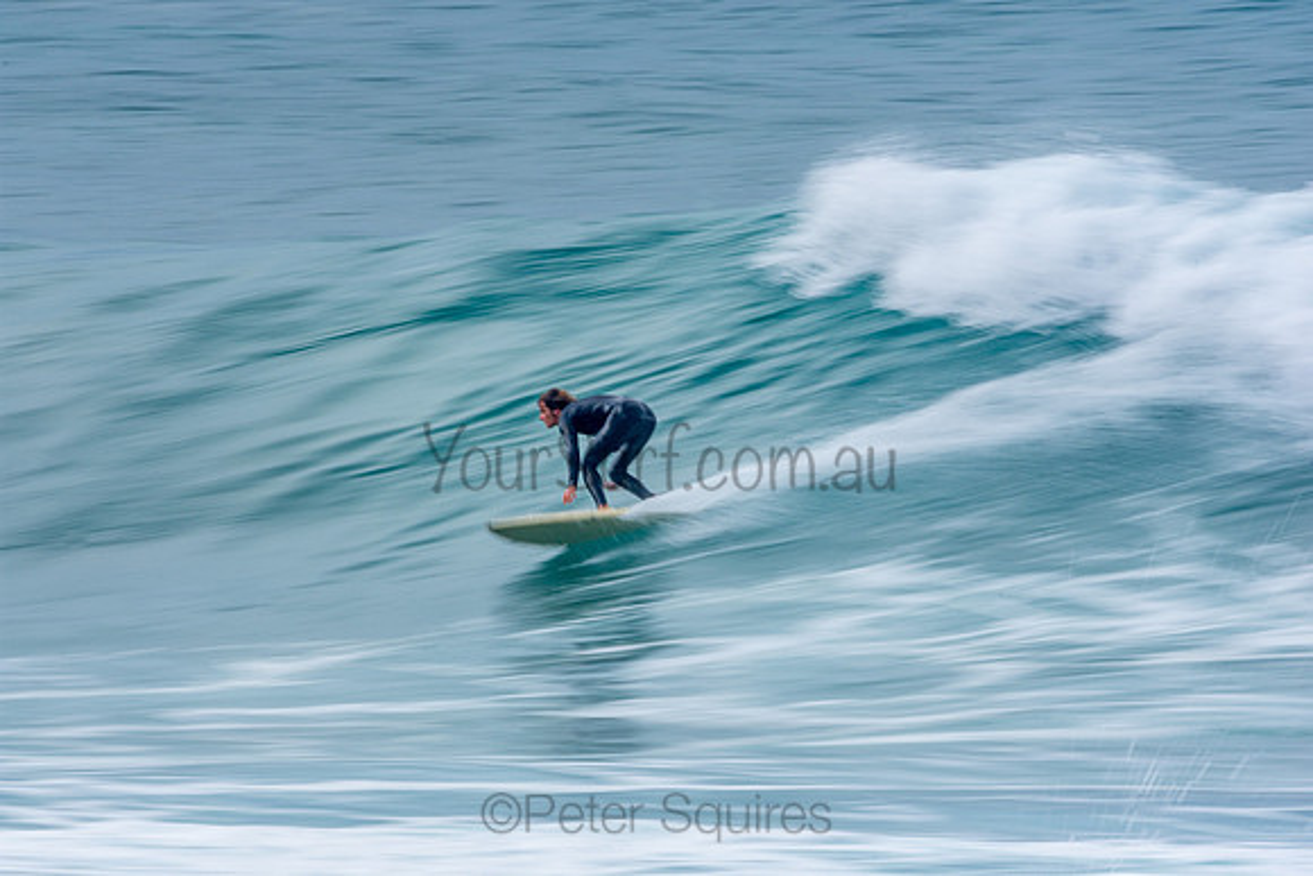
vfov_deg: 1.9
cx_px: 656
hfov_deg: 2.9
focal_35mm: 720
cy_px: 438
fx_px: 26265
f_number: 25
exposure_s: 1/25
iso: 100
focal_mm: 480
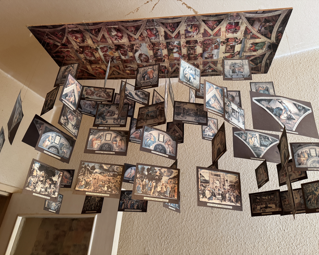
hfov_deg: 68.1
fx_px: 236
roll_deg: -4.9
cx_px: 164
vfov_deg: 56.8
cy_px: 128
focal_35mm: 25
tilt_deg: +27.9
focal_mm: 6.76
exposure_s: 1/60
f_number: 1.78
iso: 320
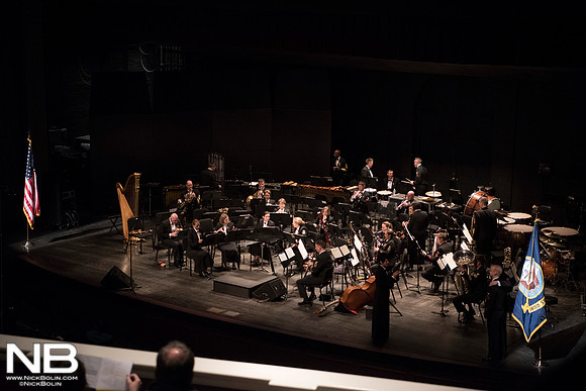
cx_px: 293
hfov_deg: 28.8
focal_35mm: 70
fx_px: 1140
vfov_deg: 19.5
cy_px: 196
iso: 4000
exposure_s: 1/160
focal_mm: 70
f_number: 2.8
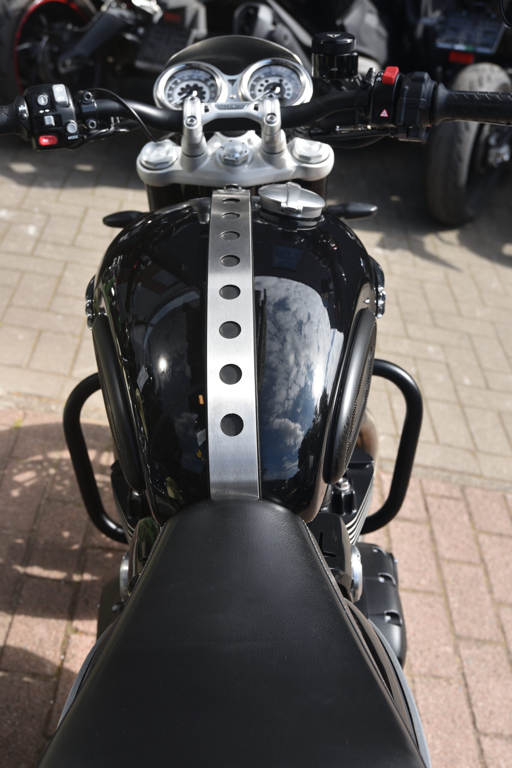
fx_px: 959
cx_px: 256
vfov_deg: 43.6
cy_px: 384
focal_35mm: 45
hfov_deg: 29.9
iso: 100
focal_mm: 45
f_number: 6.3
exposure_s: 1/160
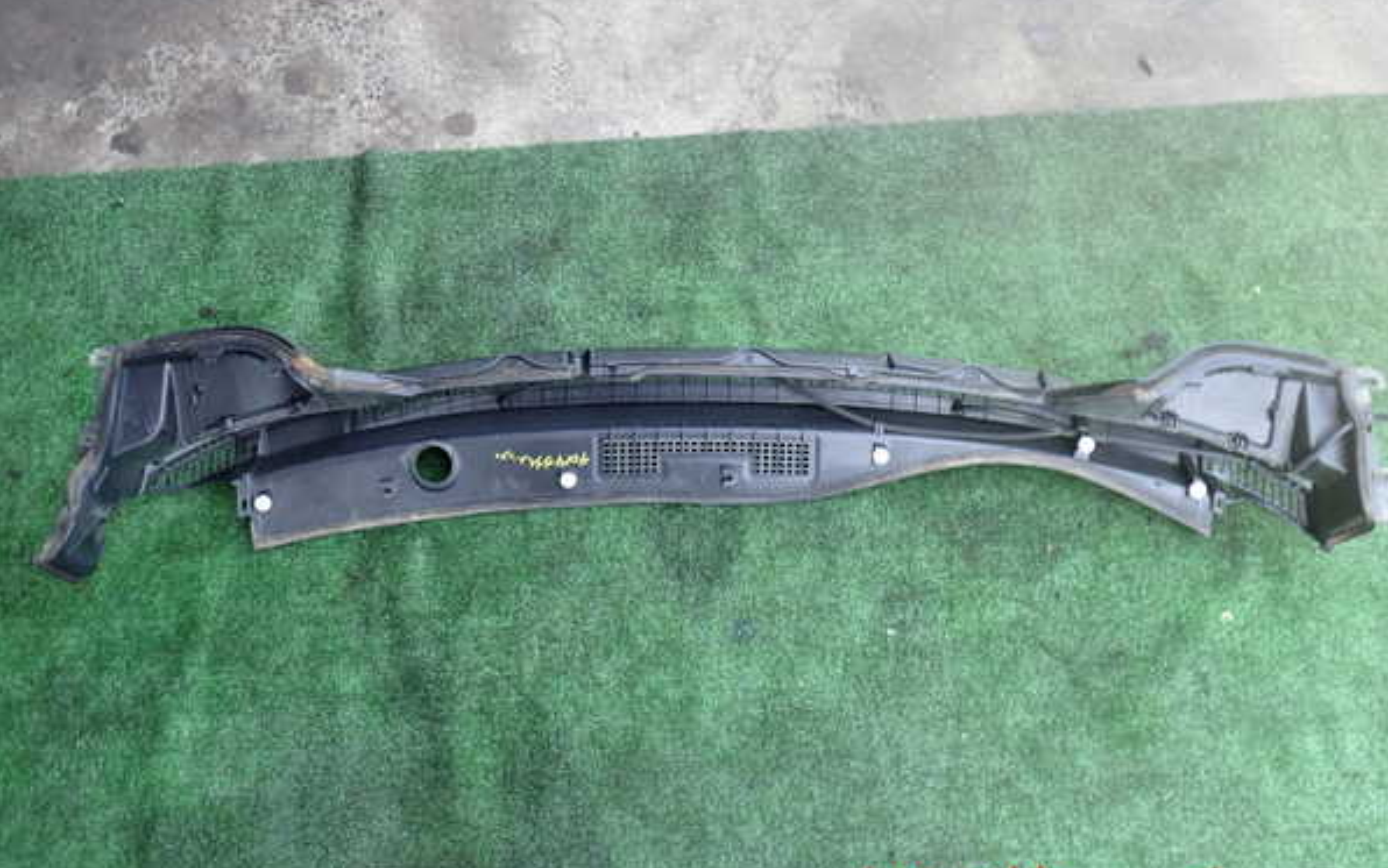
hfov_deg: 59.6
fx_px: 1211
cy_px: 398
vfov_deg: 39.4
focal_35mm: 32
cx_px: 692
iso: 100
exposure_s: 1/125
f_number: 2.3
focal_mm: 5.4
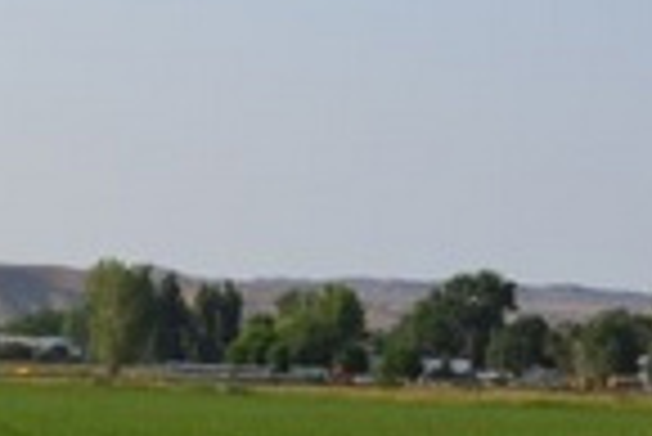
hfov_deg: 10.0
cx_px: -297
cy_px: 303
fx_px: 3608
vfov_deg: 6.9
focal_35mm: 199
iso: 100
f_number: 8
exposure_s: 1/250
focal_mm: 30
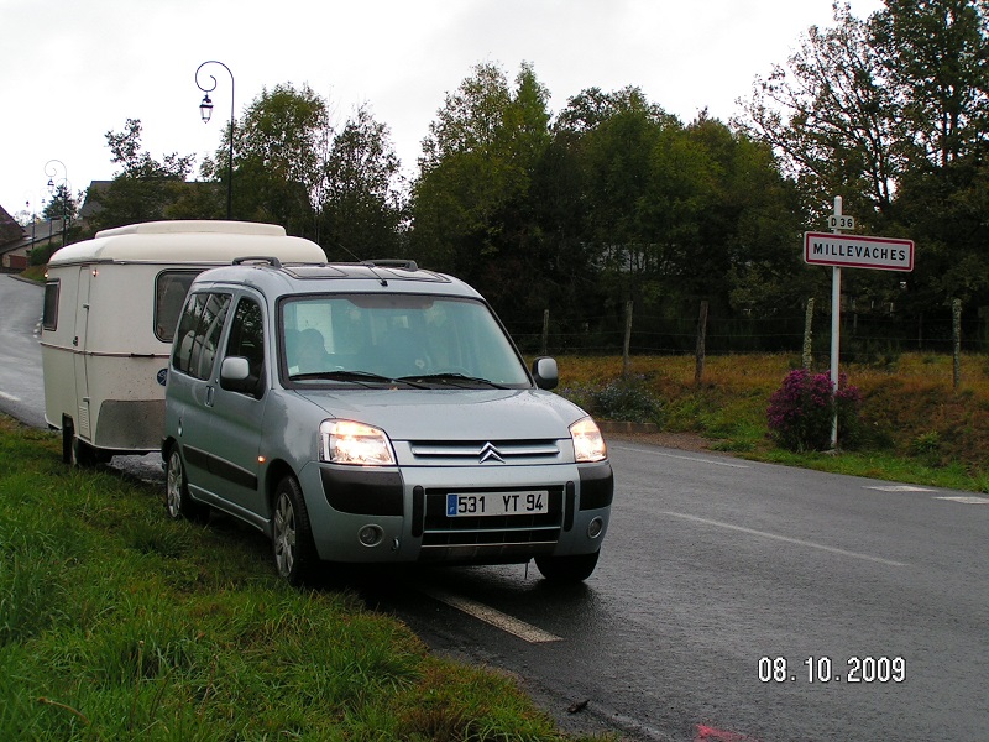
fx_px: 1714
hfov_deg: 32.2
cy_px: 371
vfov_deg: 24.4
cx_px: 494
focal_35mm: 60
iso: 50
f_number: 4.5
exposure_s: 1/80
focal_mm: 9.2
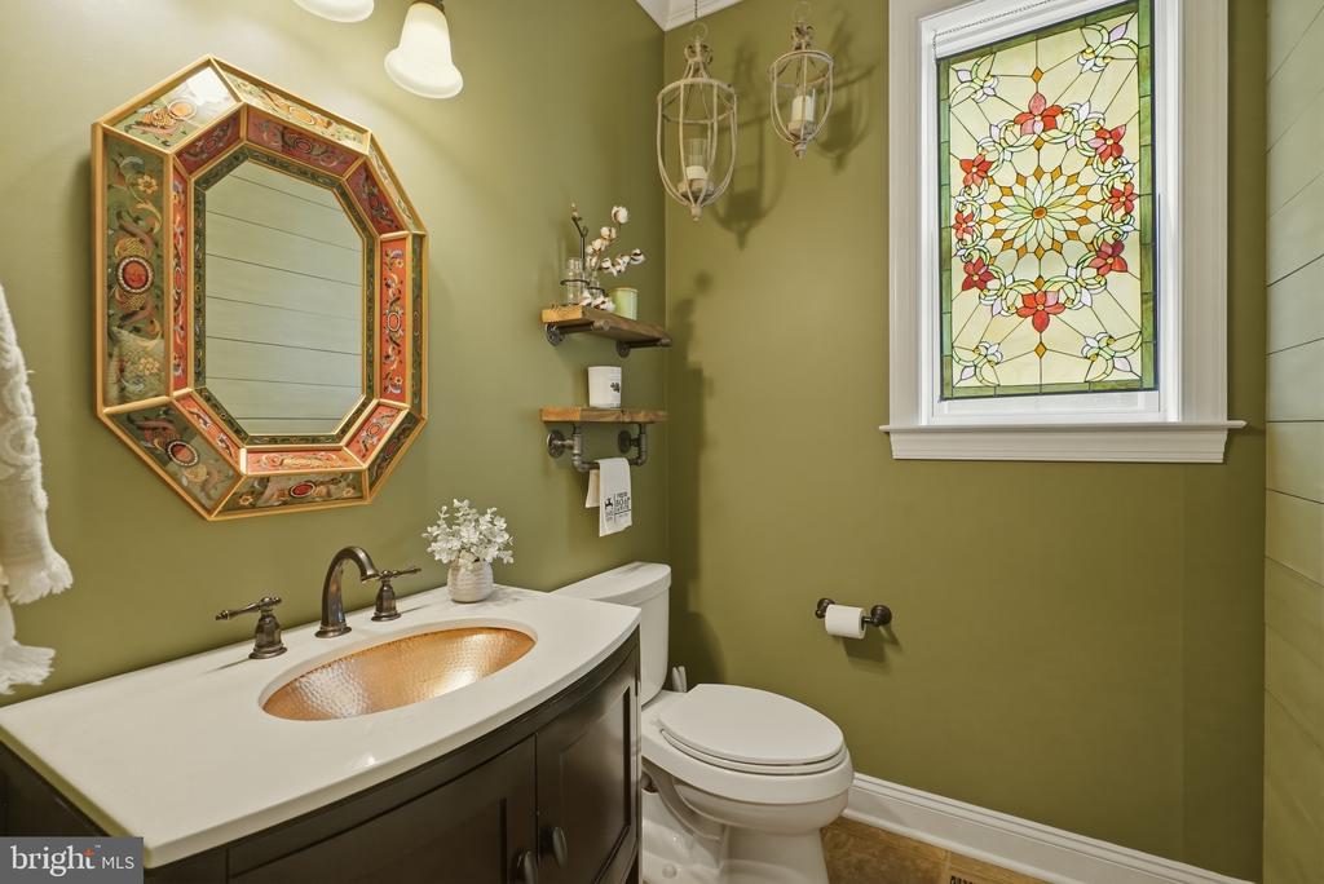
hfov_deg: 96.7
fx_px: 589
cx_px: 662
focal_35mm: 16
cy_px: 442
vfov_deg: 73.8
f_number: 8
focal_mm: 16
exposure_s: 1/60
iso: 4000
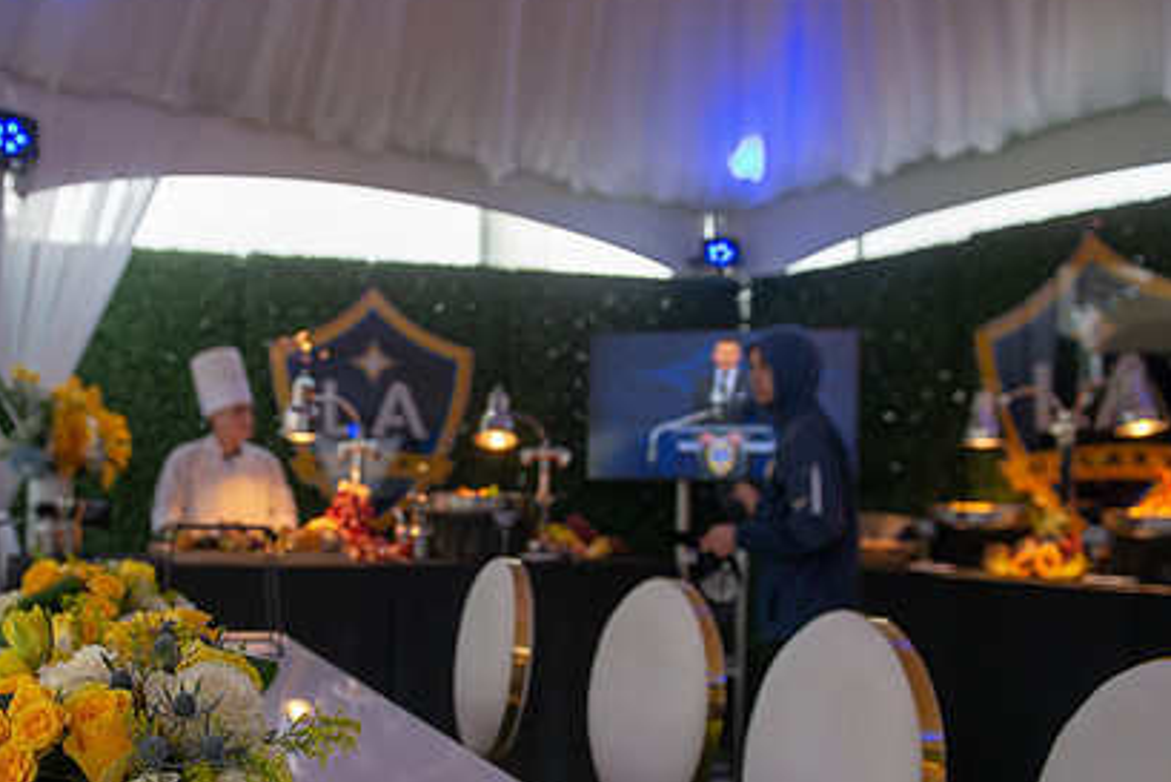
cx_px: 435
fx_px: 1106
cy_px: 511
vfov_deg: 38.5
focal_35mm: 34
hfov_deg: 55.1
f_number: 3.5
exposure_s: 1/500
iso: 500
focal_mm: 24
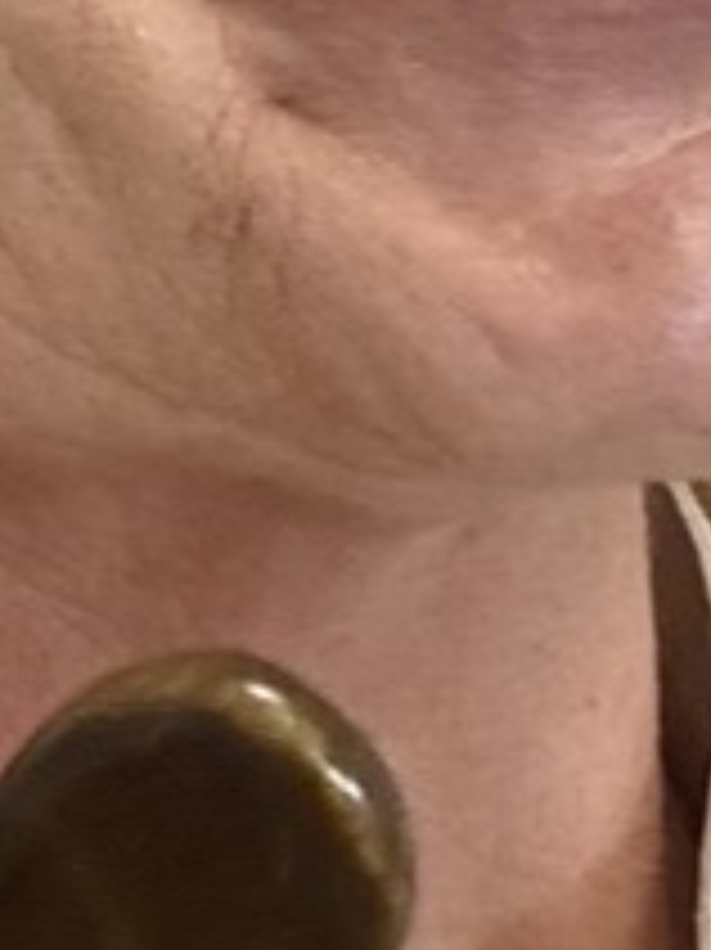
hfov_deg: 8.7
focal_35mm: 171
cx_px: 223
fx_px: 4688
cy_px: 0
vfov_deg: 11.5
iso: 200
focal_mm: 2.69
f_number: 1.9
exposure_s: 1/50
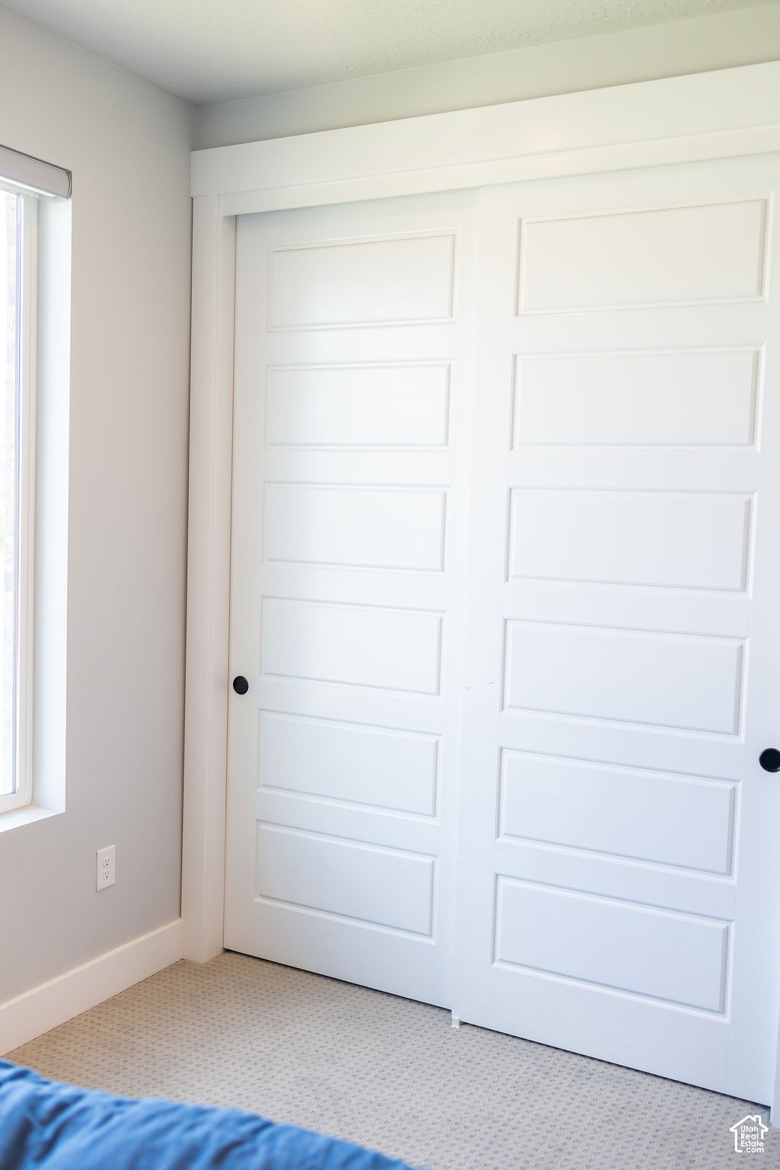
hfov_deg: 37.9
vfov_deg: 54.4
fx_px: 1137
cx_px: 390
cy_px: 585
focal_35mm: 35
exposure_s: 1/250
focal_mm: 35
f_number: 3.2
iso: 500
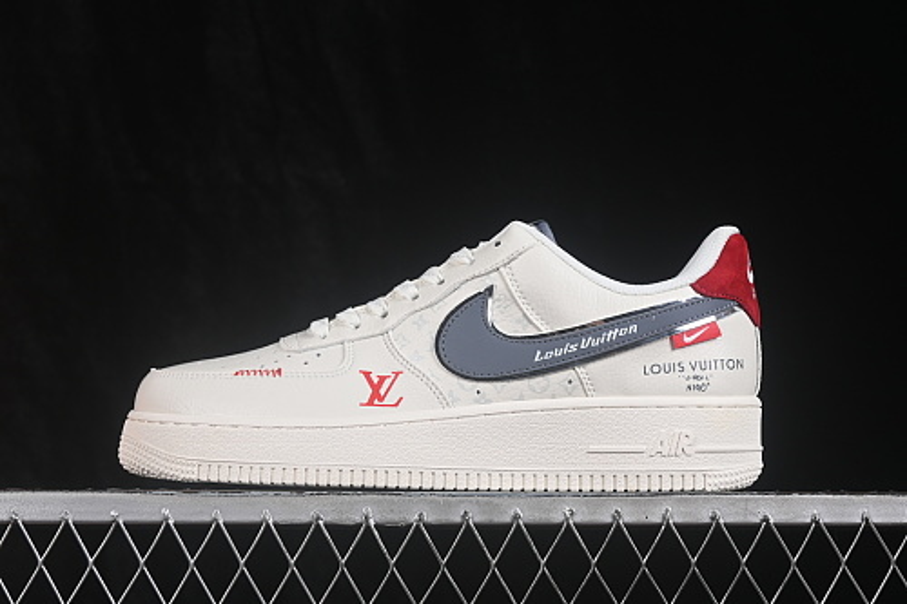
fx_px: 1889
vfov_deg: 18.2
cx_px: 454
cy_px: 302
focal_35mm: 75
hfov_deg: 27.0
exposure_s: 1/80
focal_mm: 50
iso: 160
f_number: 8
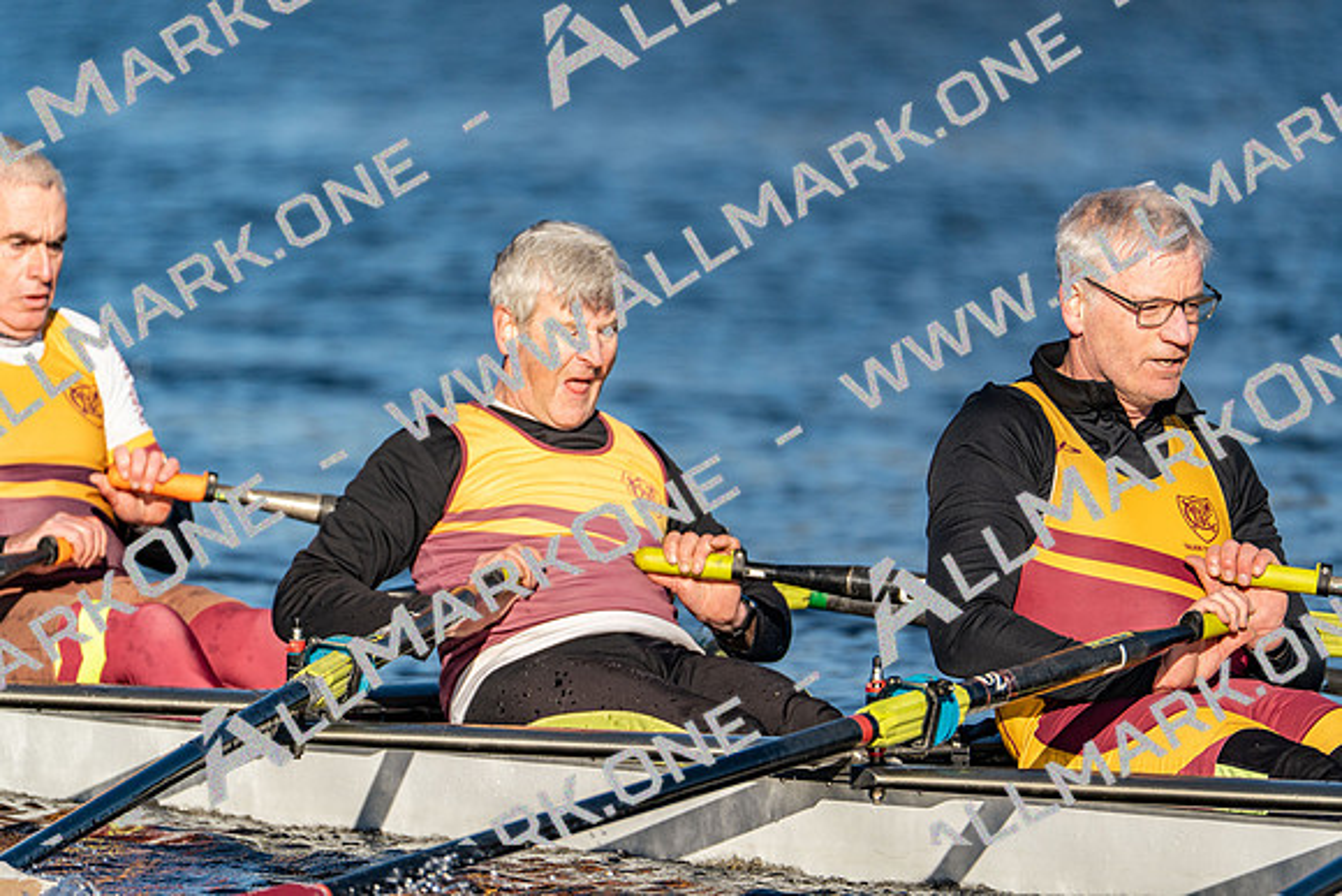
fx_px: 22371
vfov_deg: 2.3
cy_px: 448
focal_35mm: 600
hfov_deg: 3.4
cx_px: 671
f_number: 6.3
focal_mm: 600
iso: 320
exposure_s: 1/2000
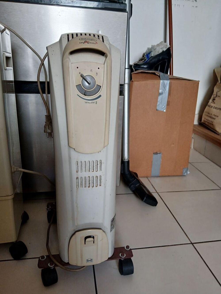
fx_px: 221
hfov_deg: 53.1
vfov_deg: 67.3
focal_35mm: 26
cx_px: 110
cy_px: 147
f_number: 1.8
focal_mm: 3.98
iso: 125
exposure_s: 1/50
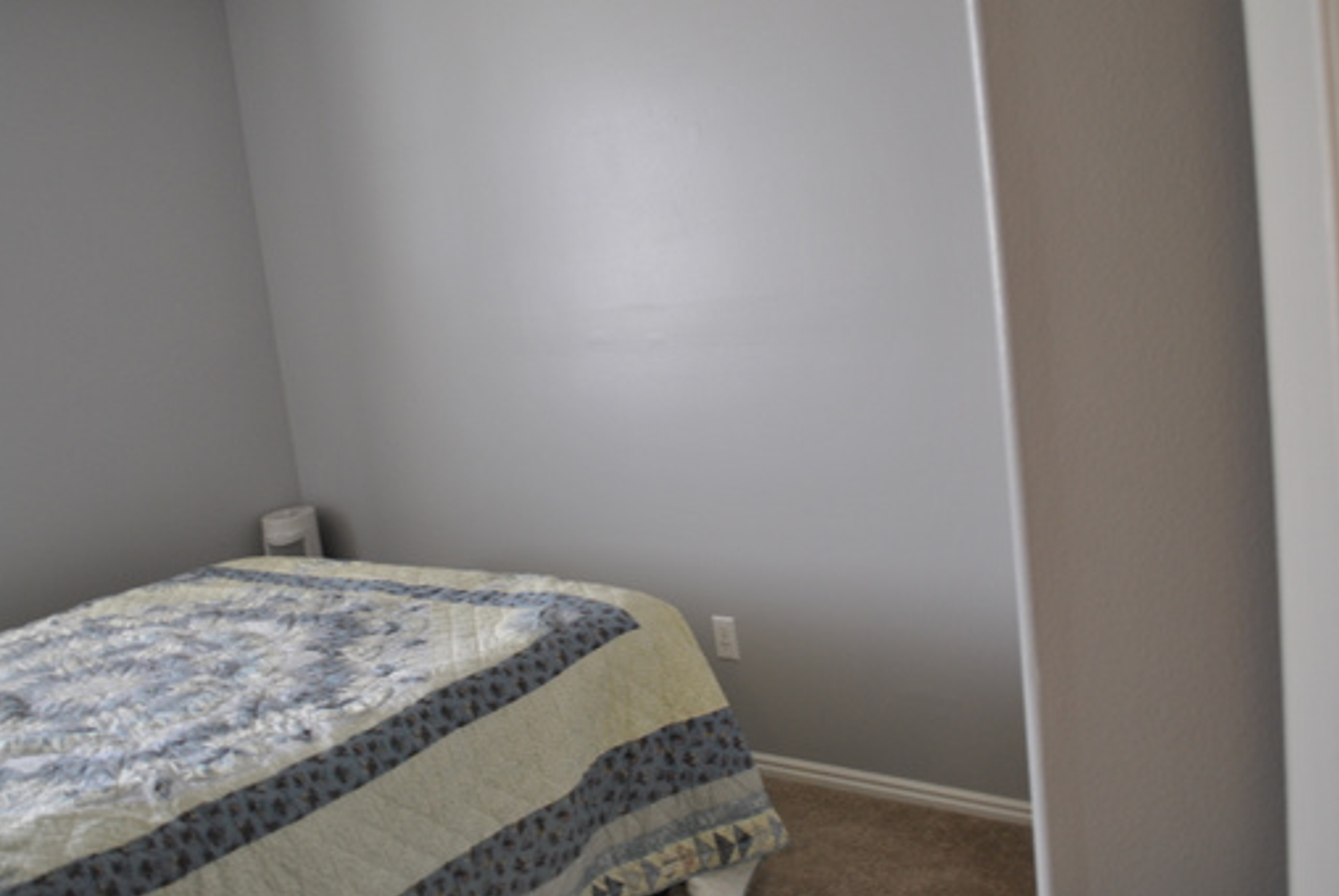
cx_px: 614
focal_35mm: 34
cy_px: 440
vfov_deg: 39.0
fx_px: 1266
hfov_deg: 55.7
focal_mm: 18
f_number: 3.5
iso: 200
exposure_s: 1/30
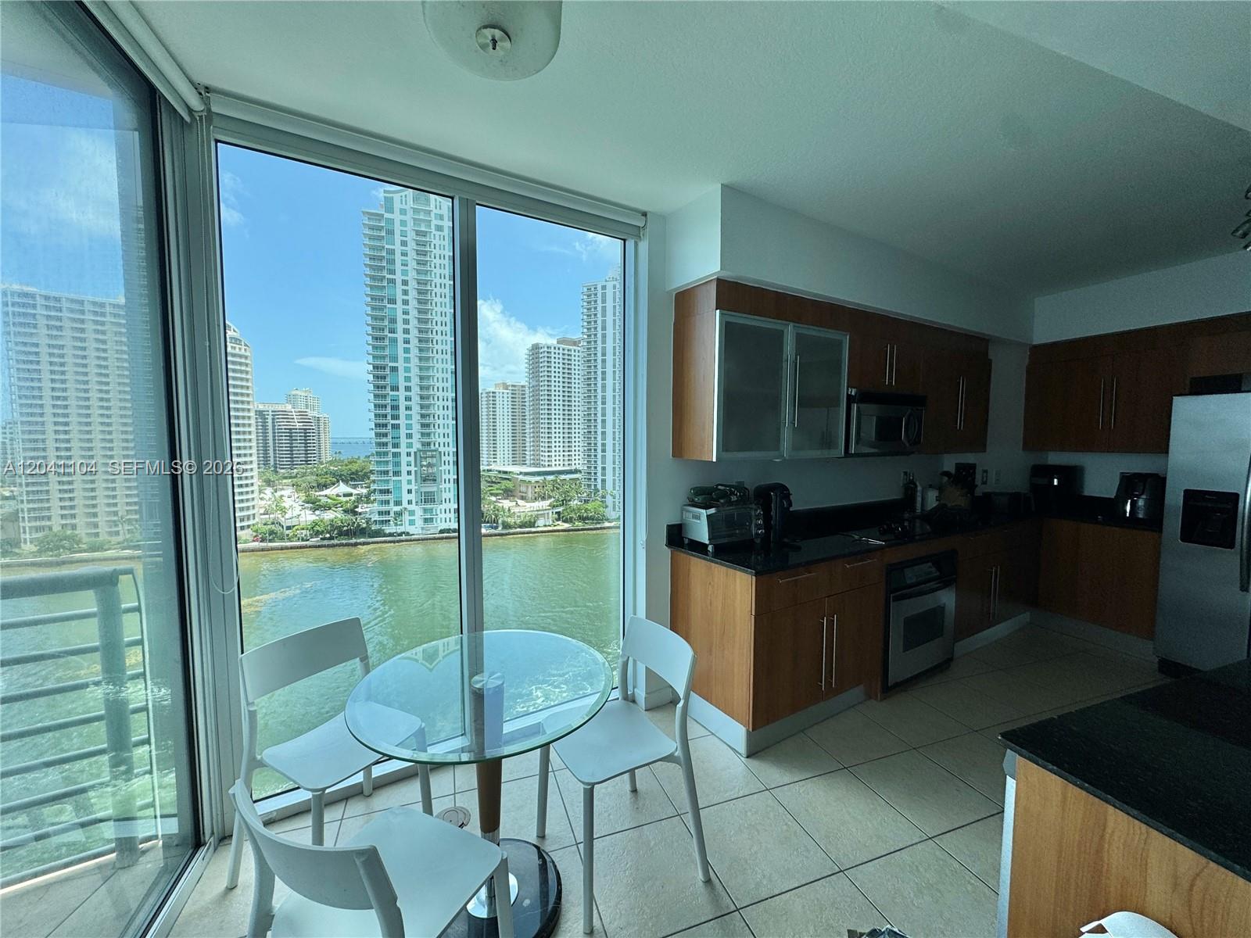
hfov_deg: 102.1
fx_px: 506
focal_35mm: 14
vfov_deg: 85.7
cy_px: 469
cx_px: 626
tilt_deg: -4.4
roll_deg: +0.4
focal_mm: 2.22
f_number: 2.2
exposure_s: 1/858
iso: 50
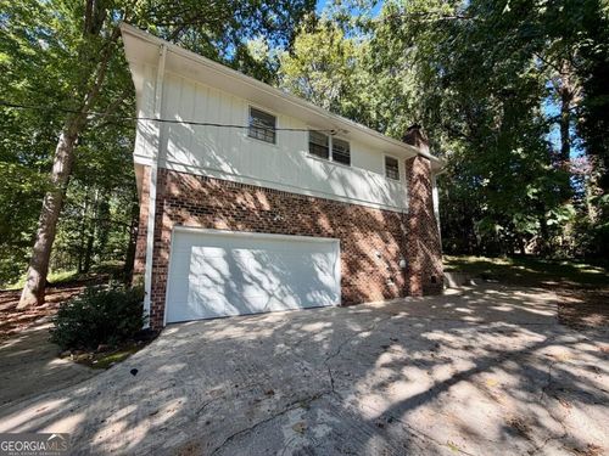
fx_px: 246
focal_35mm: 14
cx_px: 304
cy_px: 228
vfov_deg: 85.7
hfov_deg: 102.1
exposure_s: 1/181
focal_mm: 2.22
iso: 40
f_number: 2.2
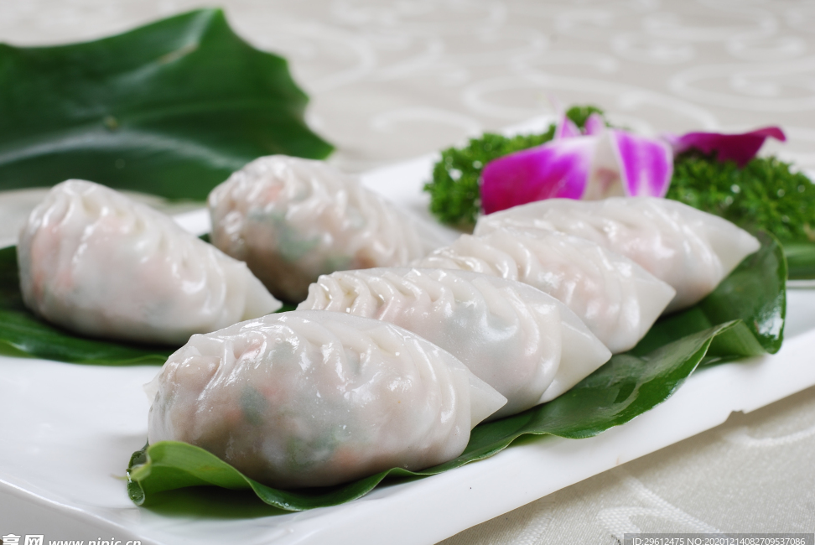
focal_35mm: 79
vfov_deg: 17.3
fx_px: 1790
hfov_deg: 25.6
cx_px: 393
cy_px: 271
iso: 100
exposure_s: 1/160
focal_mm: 50
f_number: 10
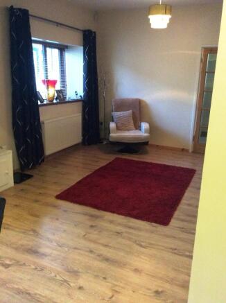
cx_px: 113
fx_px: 280
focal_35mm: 32
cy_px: 152
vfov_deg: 56.9
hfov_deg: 44.0
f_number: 2.4
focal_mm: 3.3
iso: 400
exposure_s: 1/17
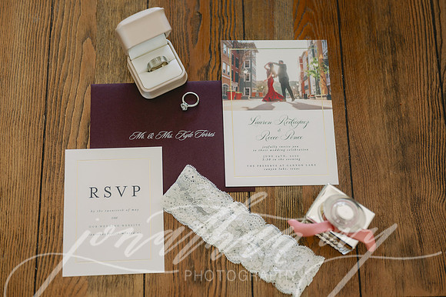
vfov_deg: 27.0
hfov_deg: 39.6
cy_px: 148
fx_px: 619
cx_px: 223
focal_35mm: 50
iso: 640
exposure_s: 1/250
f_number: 2.5
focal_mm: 50
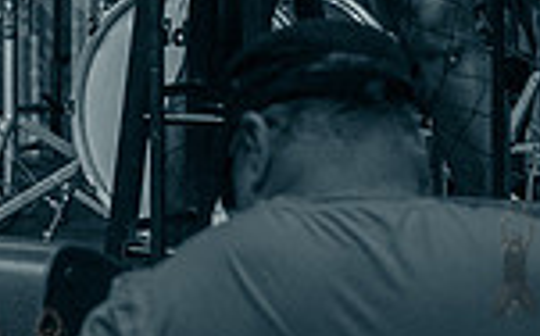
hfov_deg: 7.7
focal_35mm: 268
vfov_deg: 4.8
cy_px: -314
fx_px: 3940
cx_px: -204
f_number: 3.5
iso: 5000
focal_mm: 58
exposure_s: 1/400
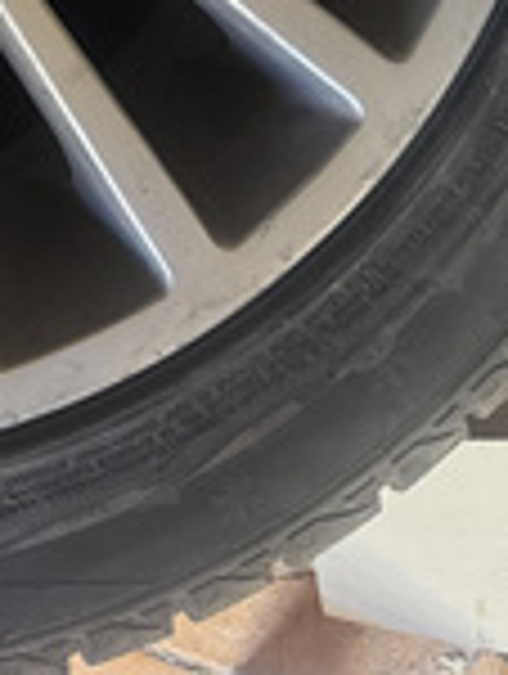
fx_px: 1561
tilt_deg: -79.2
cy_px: -324
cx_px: -272
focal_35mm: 80
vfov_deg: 20.9
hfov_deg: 16.7
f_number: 1.78
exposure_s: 1/42
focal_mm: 6.76
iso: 800
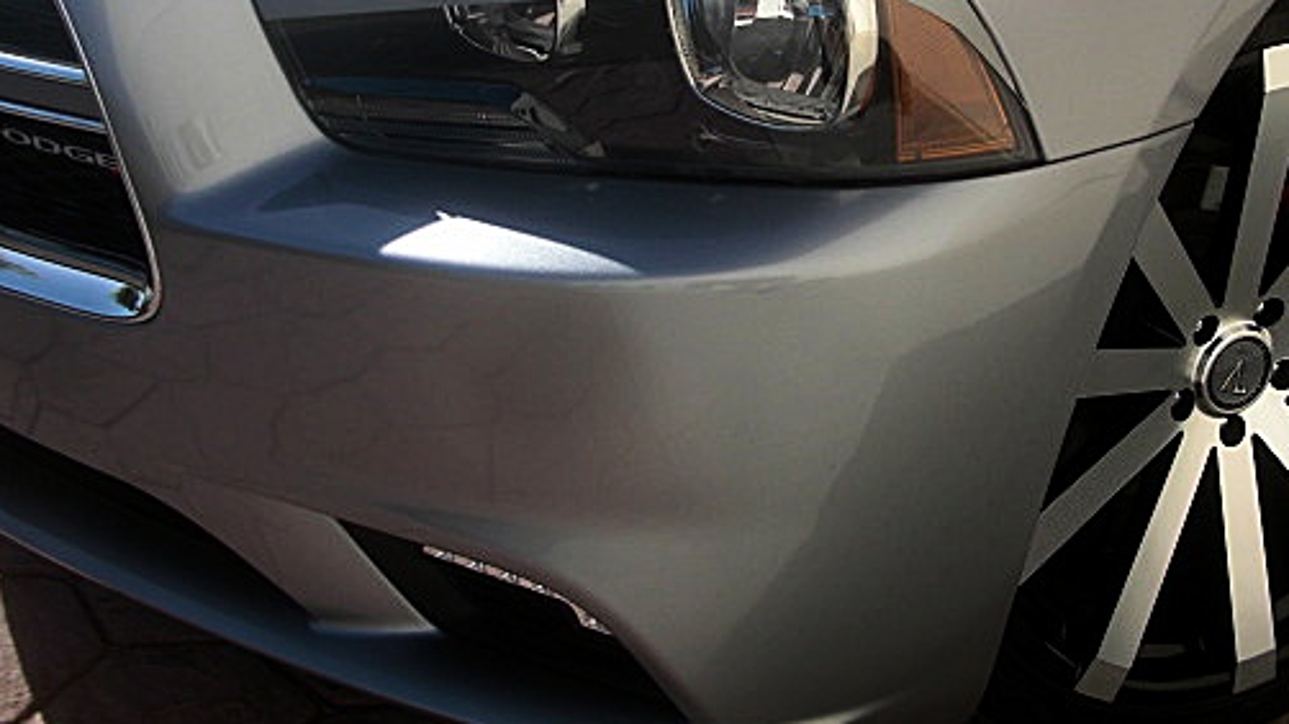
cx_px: 799
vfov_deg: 23.8
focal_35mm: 50
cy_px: 218
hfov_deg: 41.1
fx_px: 1708
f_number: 2.8
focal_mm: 6.3
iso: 50
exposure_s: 1/800
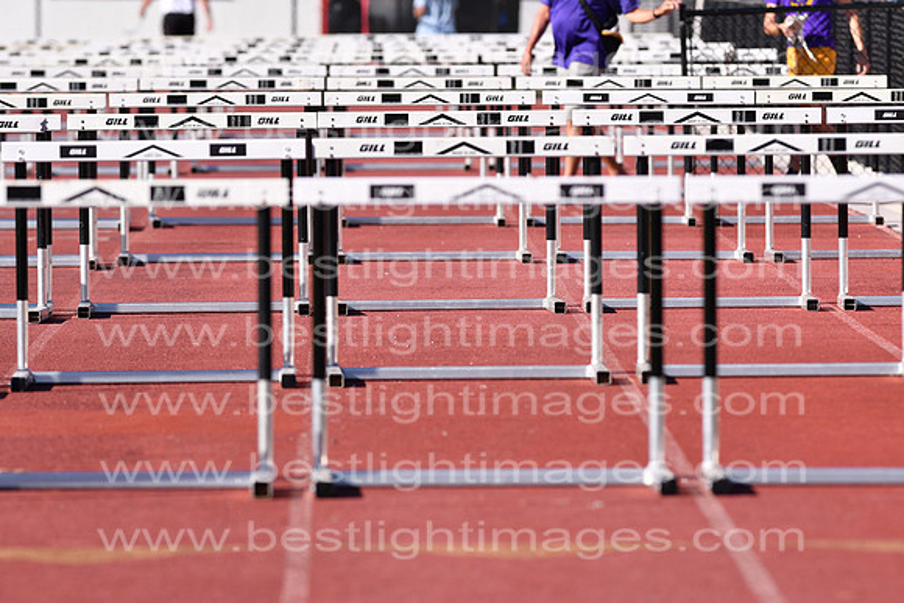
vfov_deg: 3.1
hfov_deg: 4.6
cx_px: 452
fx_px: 11302
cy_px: 302
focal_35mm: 450
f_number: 5.6
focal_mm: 300
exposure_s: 1/2500
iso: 400
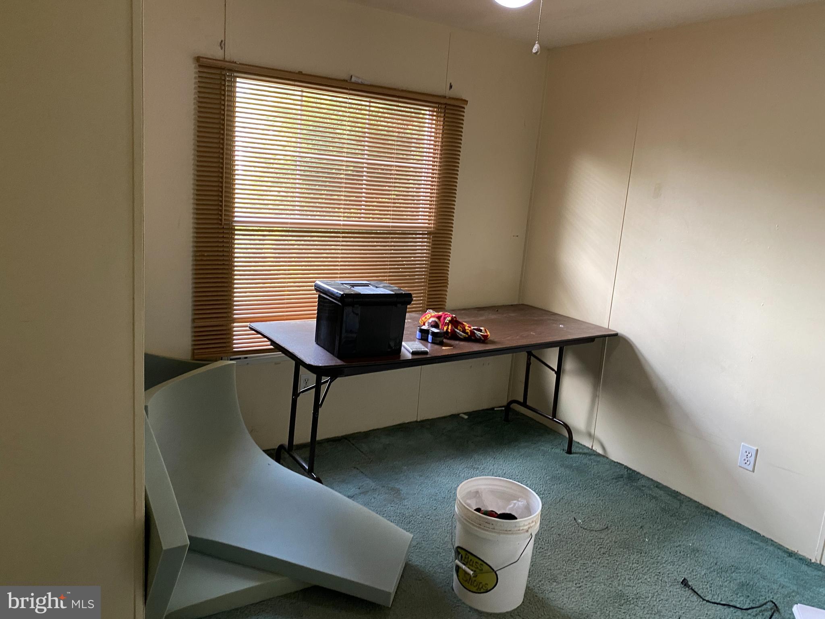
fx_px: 620
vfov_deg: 53.1
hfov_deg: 67.3
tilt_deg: -9.3
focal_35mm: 26
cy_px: 310
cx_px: 412
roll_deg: -6.2
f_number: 1.8
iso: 200
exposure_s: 1/60
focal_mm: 4.25
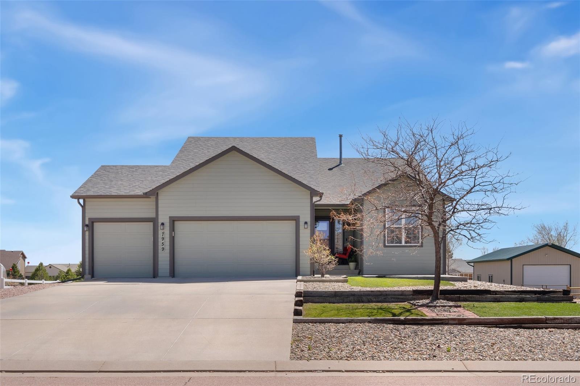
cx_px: 290
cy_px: 193
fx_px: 499
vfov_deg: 42.3
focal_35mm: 31
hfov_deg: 60.3
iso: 100
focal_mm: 31
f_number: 9
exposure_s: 1/60
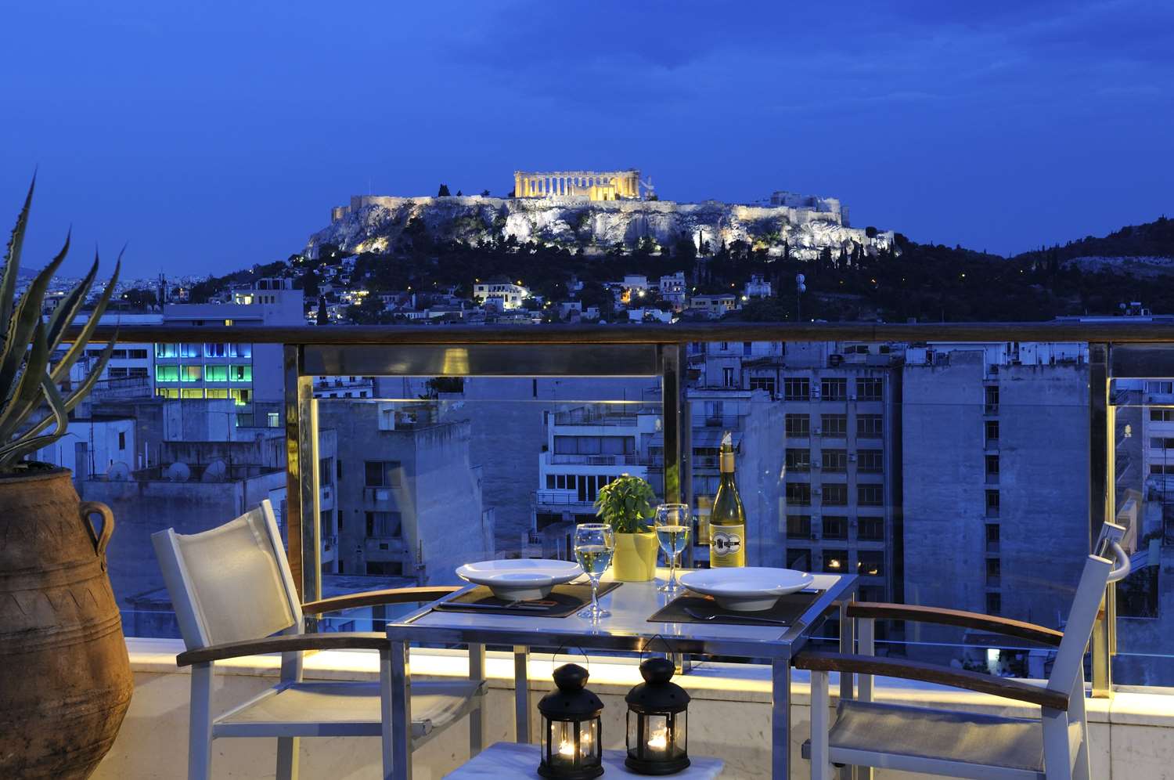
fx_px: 2150
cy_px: 390
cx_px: 587
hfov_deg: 30.5
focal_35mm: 66
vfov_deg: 20.6
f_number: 7.1
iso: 200
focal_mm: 44
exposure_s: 2
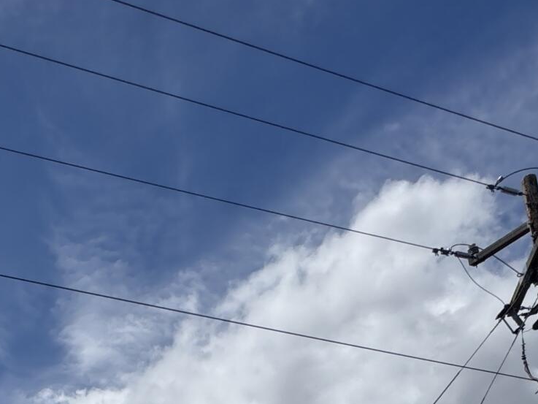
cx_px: -32
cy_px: 668
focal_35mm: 57
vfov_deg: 20.4
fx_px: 886
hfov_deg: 30.7
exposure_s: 1/4132
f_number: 2.2
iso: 32
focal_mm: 2.22
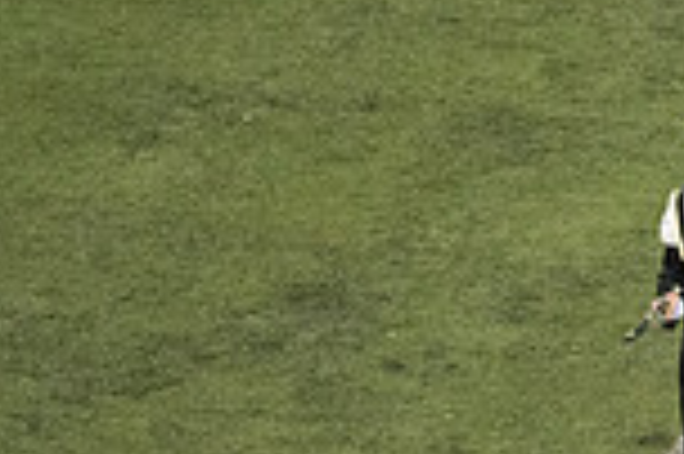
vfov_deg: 1.2
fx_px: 21674
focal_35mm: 1142
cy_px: 836
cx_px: 1112
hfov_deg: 1.8
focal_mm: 300
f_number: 2.8
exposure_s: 1/2500
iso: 6400
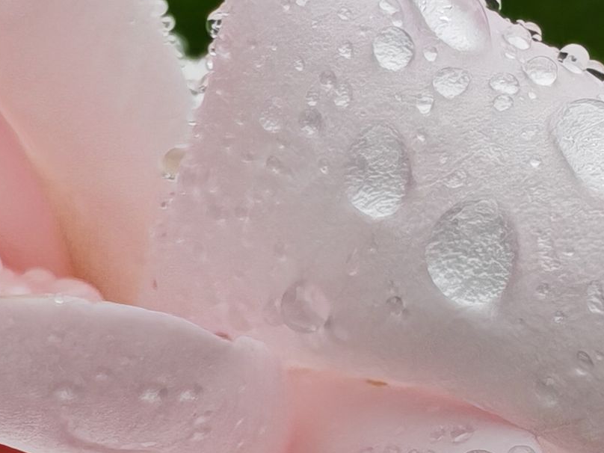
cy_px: 347
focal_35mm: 76
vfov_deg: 19.2
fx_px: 1326
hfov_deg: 25.6
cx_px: 348
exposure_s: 1/580
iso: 50
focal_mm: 1.96
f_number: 2.2
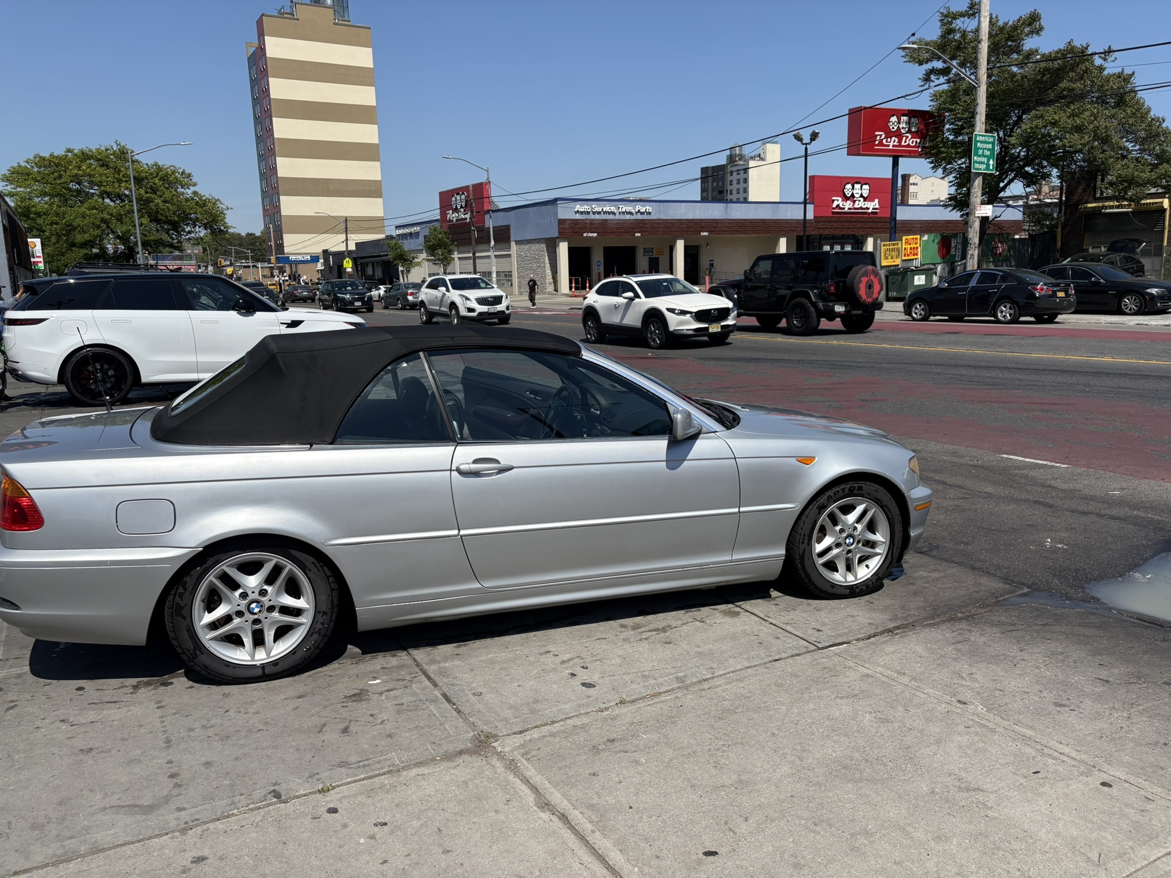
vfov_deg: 53.1
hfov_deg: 67.3
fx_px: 880
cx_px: 586
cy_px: 439
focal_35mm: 26
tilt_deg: -10.1
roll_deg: +1.0
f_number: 1.6
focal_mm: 5.96
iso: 64
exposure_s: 1/6993
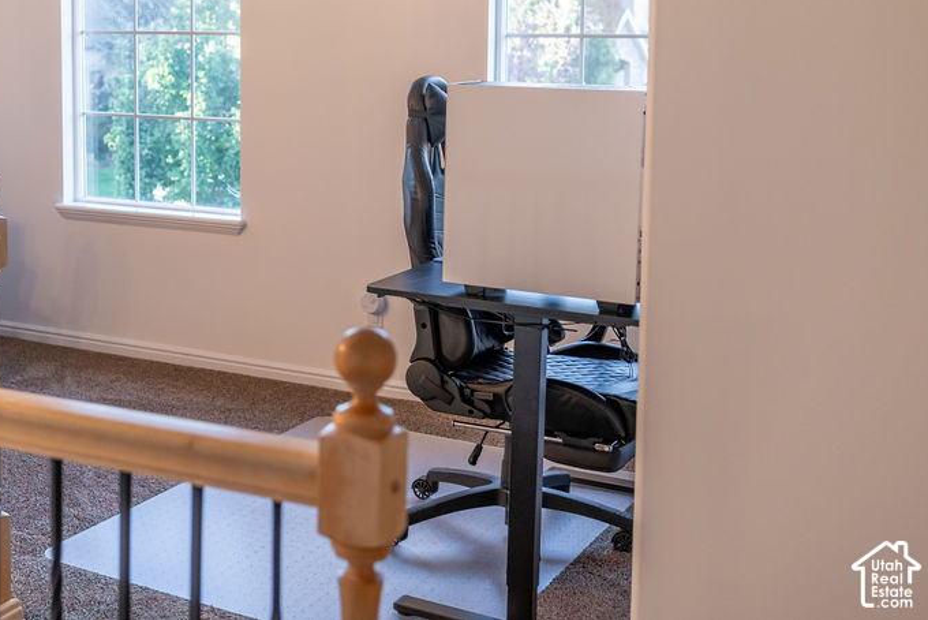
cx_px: 243
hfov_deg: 36.7
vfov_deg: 25.2
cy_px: 155
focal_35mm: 53
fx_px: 1367
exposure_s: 1/250
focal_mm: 35
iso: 640
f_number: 3.2
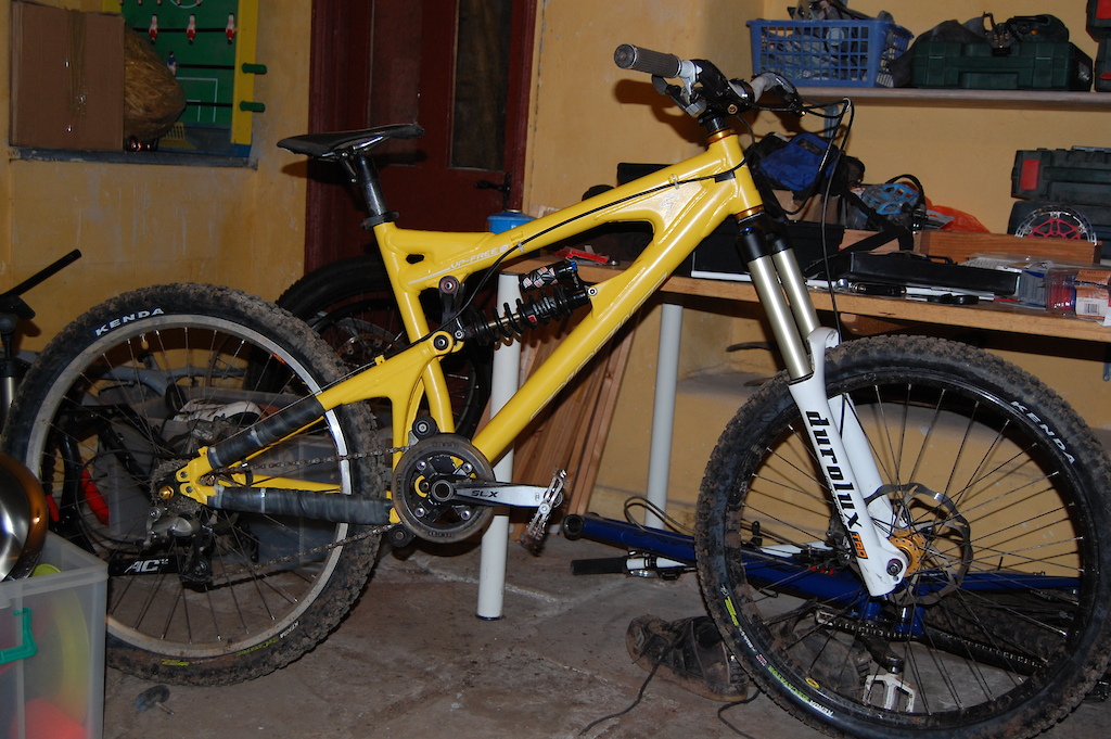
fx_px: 1295
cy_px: 370
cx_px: 556
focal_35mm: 42
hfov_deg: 46.4
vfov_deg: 31.8
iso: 400
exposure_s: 1/60
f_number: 4.2
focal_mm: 28
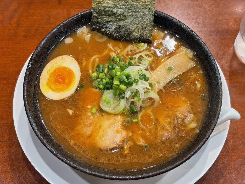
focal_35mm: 52
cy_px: 92
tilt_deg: -62.1
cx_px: 122
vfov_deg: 28.0
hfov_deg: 36.8
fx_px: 368
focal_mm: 5.96
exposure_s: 1/50
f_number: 1.6
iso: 80
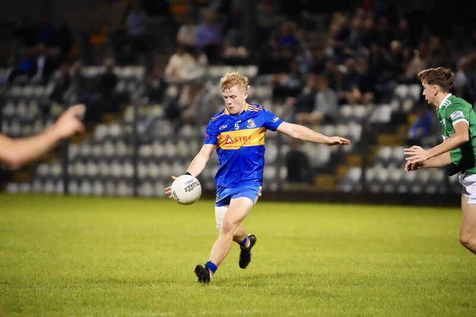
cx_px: 238
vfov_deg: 2.3
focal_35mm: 600
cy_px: 158
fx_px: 7931
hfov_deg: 3.4
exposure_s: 1/640
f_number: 6.3
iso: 25600
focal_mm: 600
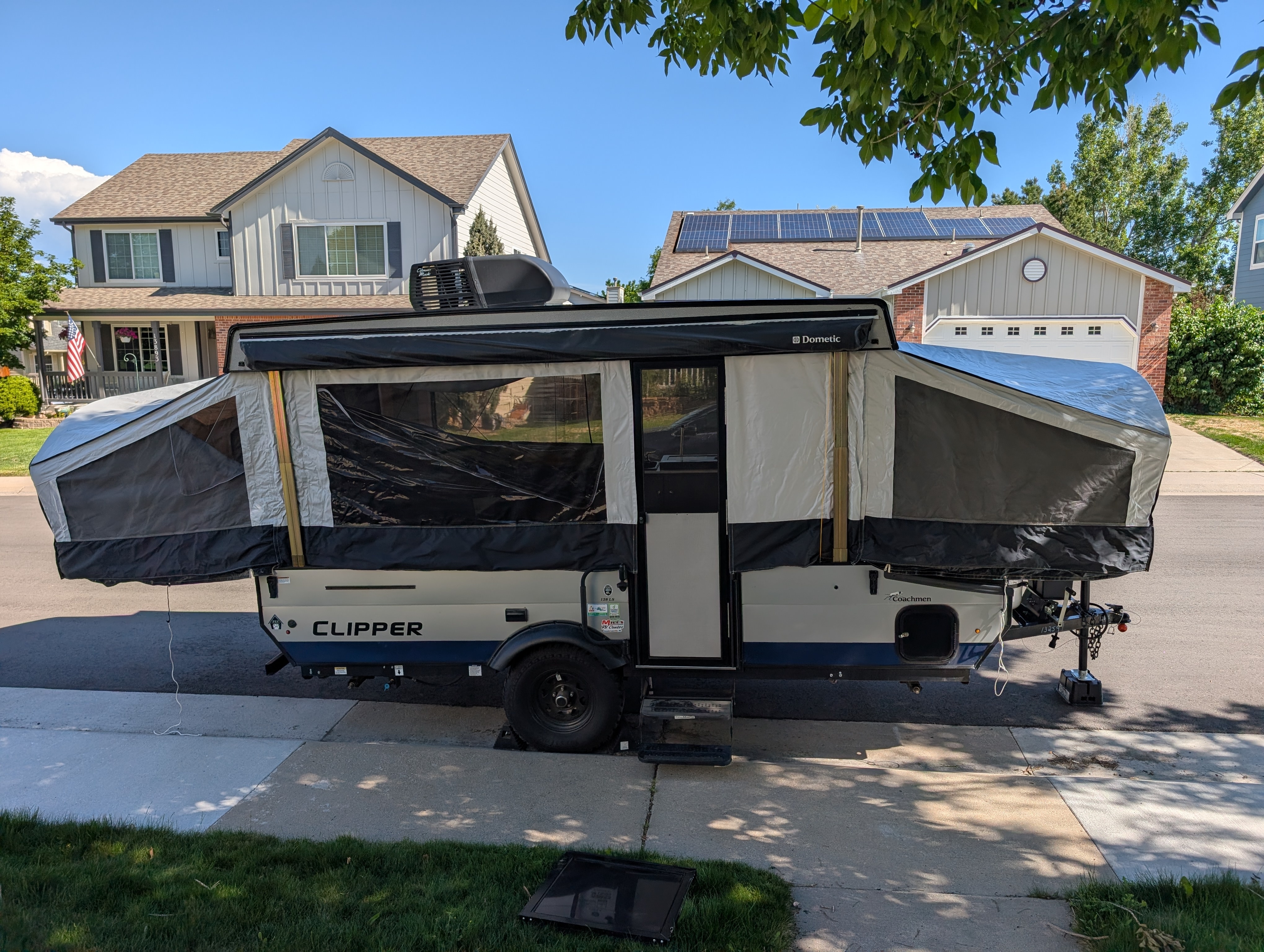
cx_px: 632
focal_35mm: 24
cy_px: 476
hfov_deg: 71.5
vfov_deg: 56.9
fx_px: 878
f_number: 1.68
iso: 21
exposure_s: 1/867
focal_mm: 6.9
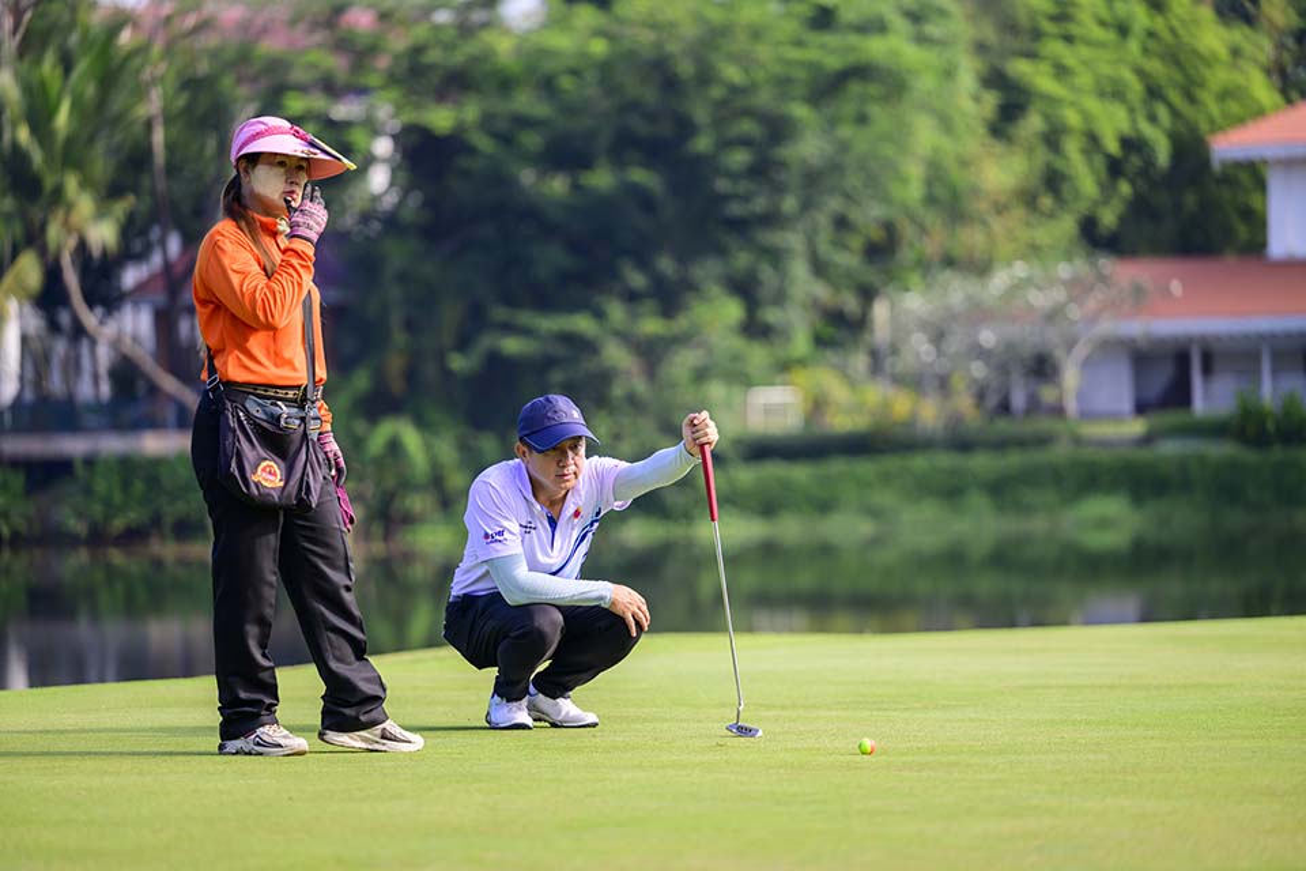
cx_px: 653
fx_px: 5985
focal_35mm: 165
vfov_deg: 8.3
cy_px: 436
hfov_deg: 12.5
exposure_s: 1/3200
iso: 720
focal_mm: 165
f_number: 2.8
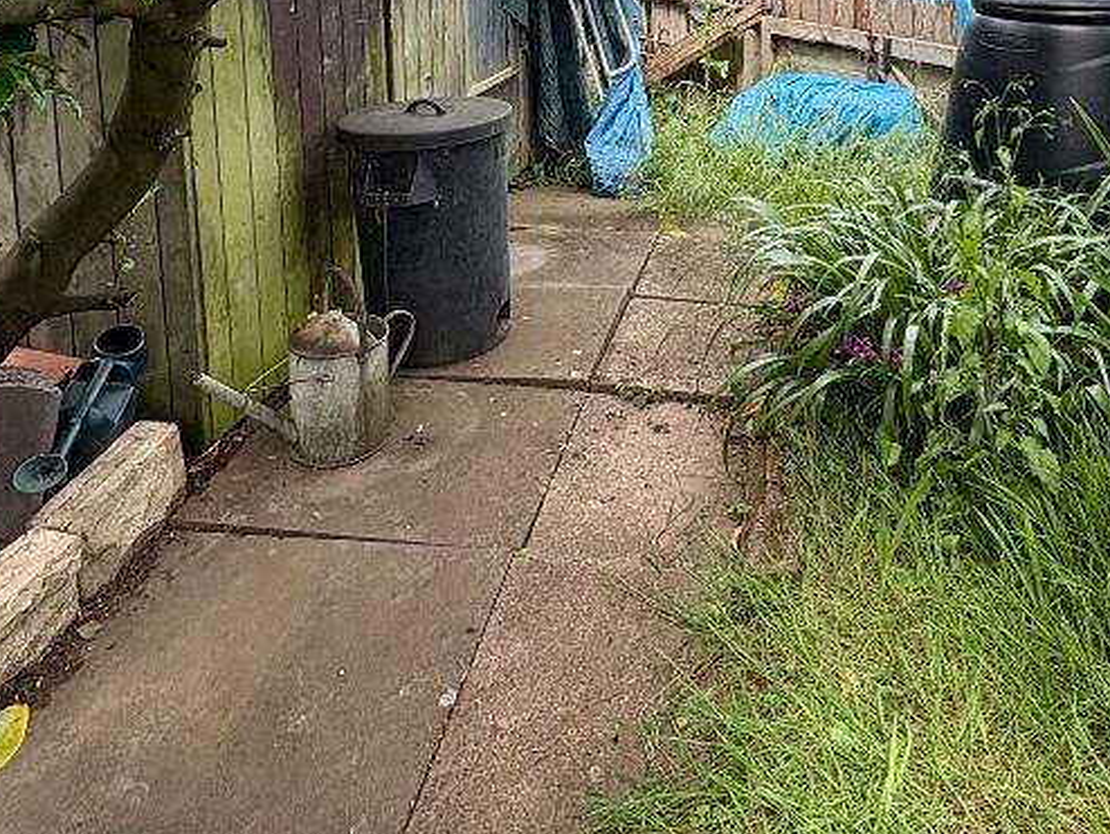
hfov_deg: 60.9
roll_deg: +0.2
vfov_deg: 41.6
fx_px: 930
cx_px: 685
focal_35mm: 29
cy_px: -11
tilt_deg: -4.6
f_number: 2.2
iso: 64
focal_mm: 2.22
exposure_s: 1/605
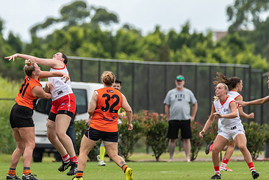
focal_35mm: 886
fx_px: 6620
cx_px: 60
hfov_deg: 2.3
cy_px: 66
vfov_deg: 1.6
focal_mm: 550
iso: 1000
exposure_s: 1/1600
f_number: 9
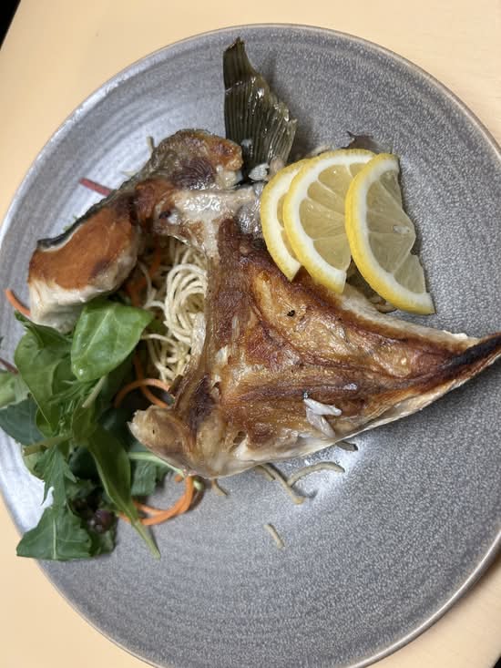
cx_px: 250
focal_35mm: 26
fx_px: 502
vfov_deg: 67.3
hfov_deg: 53.1
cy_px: 334
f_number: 1.5
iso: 125
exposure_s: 1/60
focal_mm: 5.7
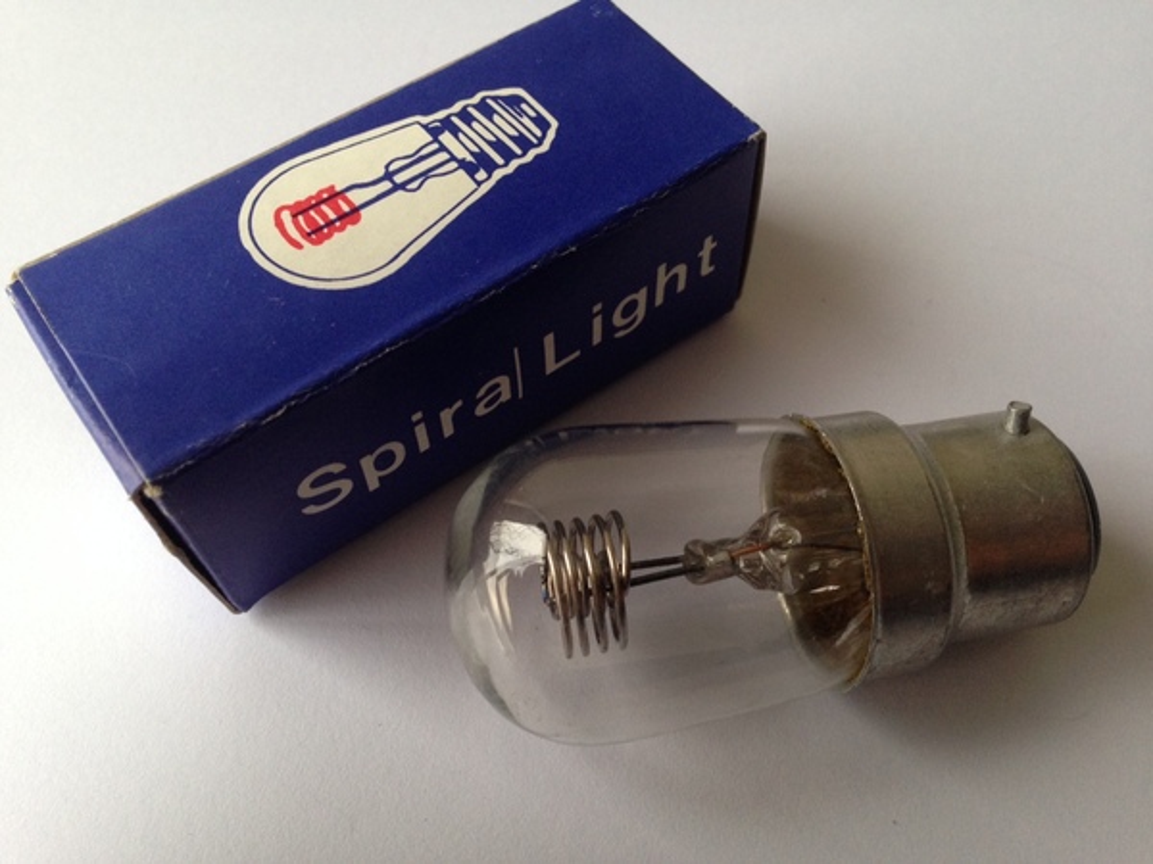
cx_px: 576
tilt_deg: -58.3
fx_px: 1099
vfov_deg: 42.9
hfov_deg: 55.4
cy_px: 432
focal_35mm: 33
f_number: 2.4
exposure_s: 1/20
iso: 125
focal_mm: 4.12
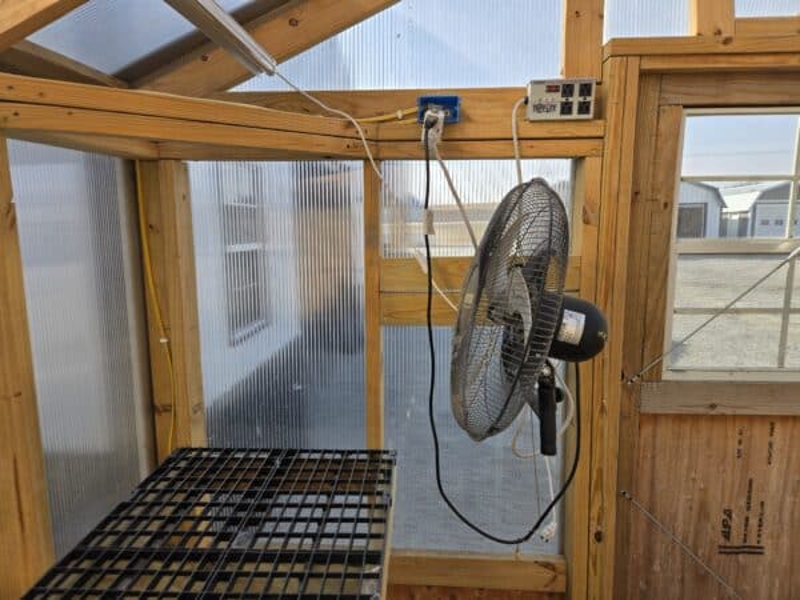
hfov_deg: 73.9
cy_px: 300
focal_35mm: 23
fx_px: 532
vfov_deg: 58.9
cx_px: 400
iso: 25
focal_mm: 5.4
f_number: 1.8
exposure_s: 1/1061
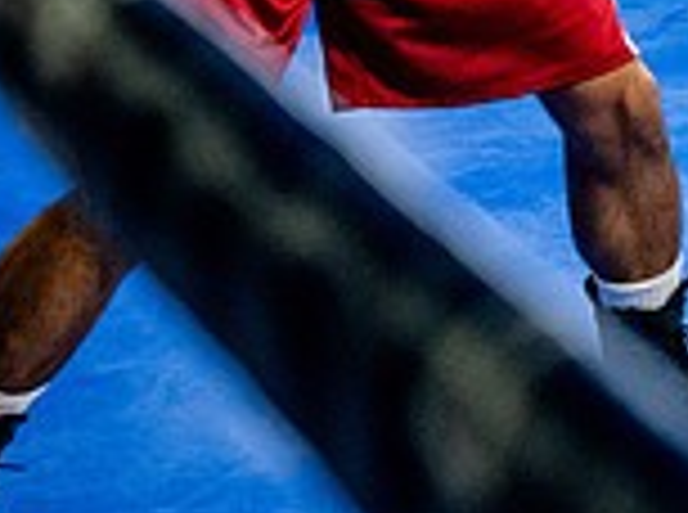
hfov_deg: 9.9
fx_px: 3767
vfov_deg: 7.7
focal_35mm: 190
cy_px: -236
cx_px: 1210
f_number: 2.8
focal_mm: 35
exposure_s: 1/800
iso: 5000
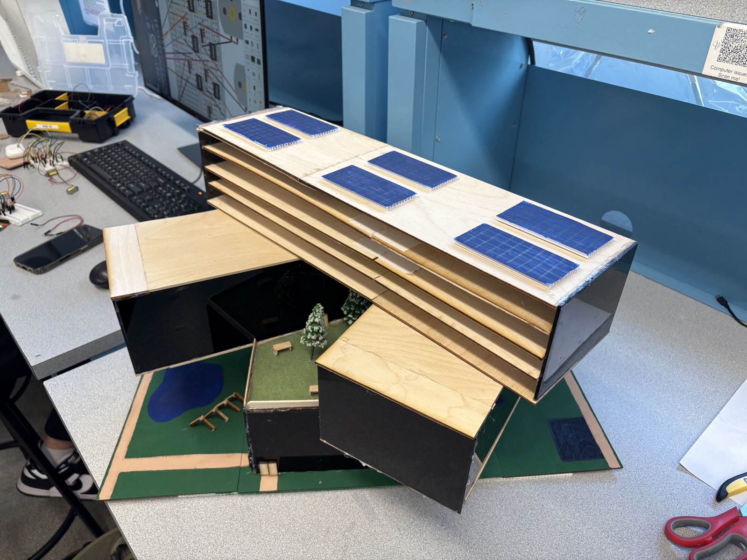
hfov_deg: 67.3
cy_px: 280
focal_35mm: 26
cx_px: 374
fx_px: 561
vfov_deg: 53.1
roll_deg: -1.0
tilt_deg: -34.7
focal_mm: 5.96
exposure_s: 1/120
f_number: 1.6
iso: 125
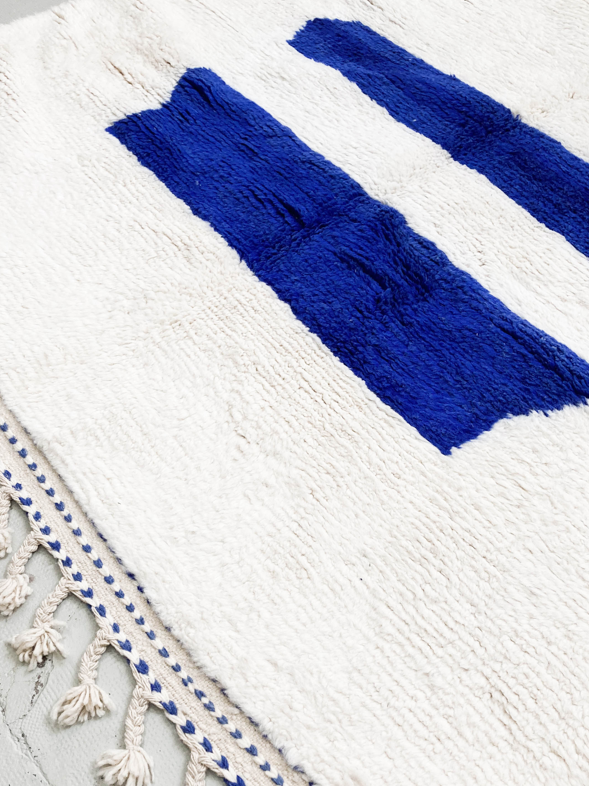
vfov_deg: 46.3
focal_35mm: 40
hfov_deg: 35.9
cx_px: 264
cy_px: 505
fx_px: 907
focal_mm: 3.99
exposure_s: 1/50
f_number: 1.8
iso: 40
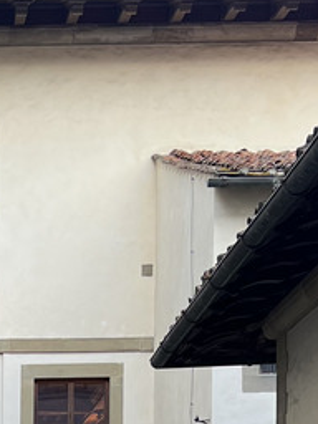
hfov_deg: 11.7
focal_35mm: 122
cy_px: 692
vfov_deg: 14.7
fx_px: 1494
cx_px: -124
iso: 32
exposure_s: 1/100
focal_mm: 5.7
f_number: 1.5
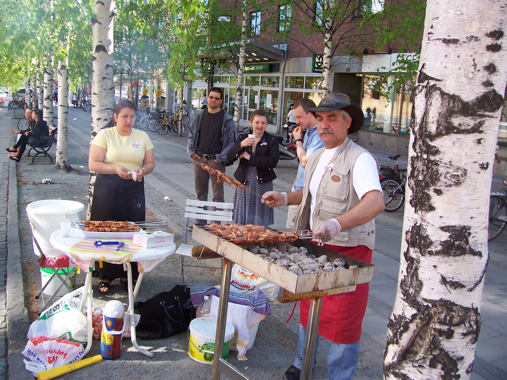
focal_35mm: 34
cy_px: 190
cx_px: 254
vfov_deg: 41.8
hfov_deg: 54.0
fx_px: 498
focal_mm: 5.6
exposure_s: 1/250
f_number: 2.7
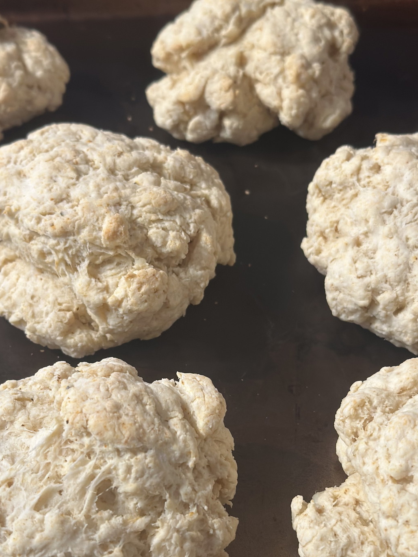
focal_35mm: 56
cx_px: 184
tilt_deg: -49.2
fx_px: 901
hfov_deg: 26.1
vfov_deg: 34.3
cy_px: 293
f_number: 1.78
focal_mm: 6.86
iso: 200
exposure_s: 1/60
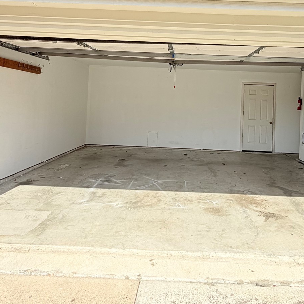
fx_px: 278
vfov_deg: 55.8
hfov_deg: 56.9
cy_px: 95
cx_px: 181
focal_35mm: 28
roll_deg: -2.9
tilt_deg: +1.9
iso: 32
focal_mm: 2.22
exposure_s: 1/770
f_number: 2.2
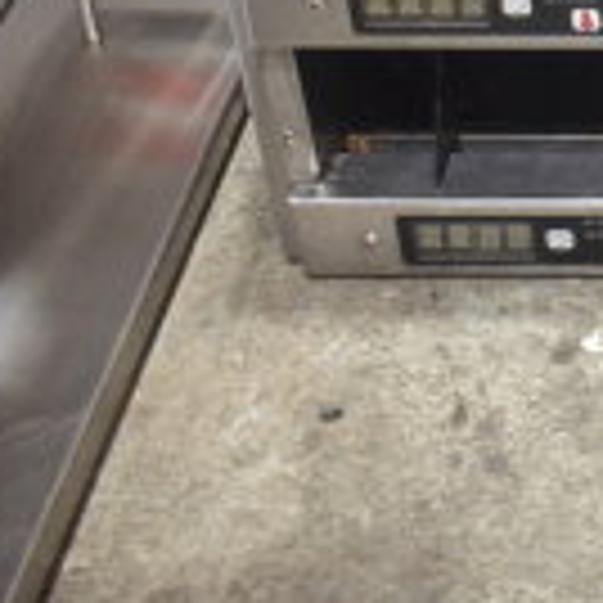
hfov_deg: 12.2
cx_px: 1305
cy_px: -299
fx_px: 2403
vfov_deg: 13.5
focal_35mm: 122
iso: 250
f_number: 3.8
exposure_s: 1/30
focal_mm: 21
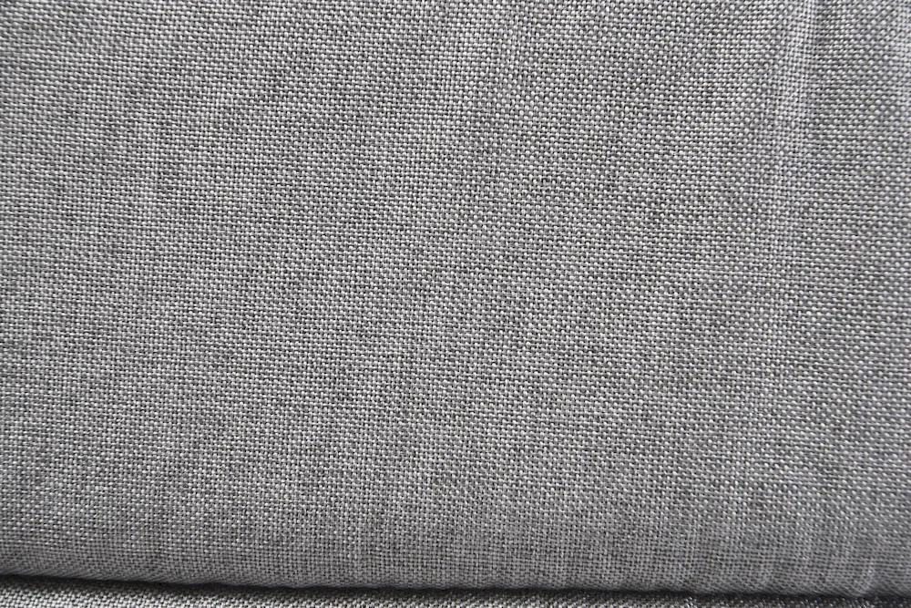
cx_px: 456
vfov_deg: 19.5
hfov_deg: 28.8
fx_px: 1772
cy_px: 304
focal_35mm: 70
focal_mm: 70
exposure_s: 1/125
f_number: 10
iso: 200
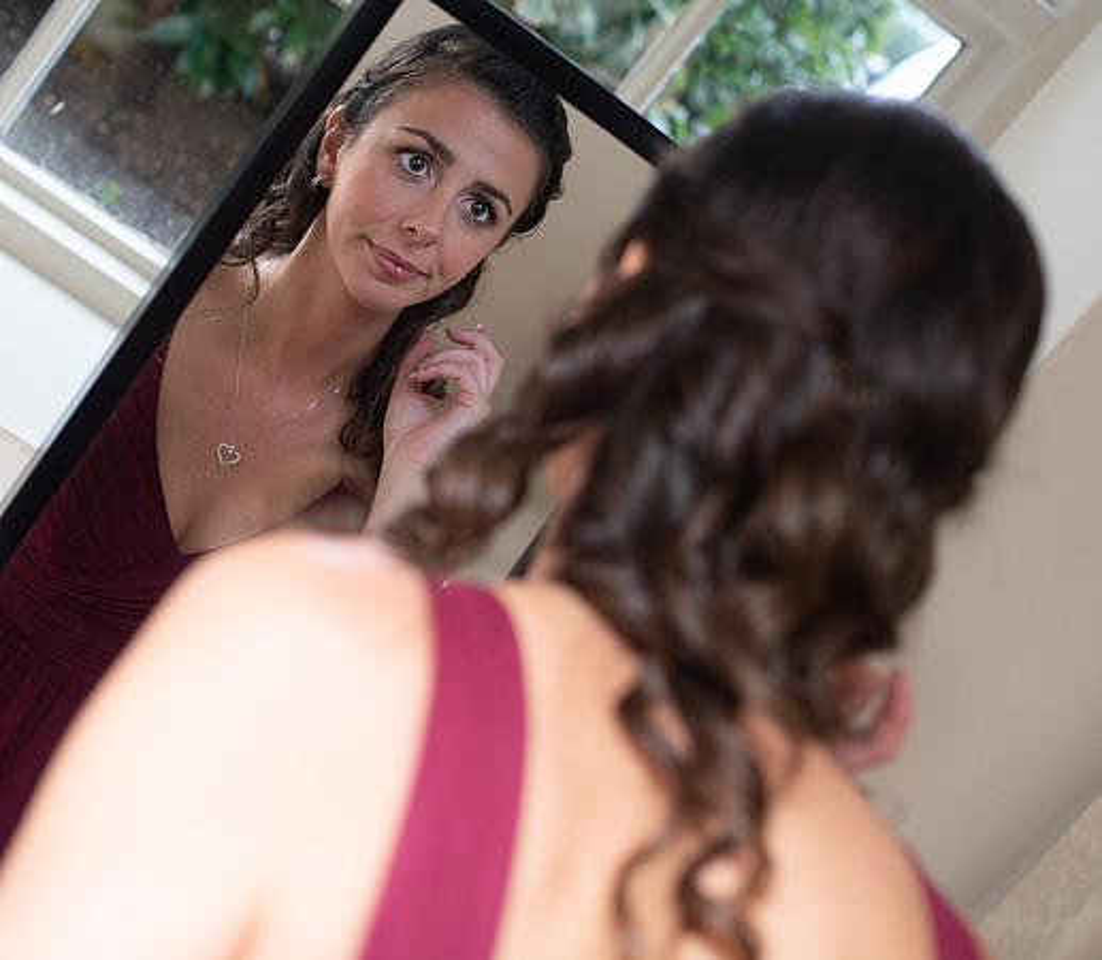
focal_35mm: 57
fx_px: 1924
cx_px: 429
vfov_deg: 27.8
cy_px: 300
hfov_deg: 31.8
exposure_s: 1/100
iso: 500
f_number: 2.5
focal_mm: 35
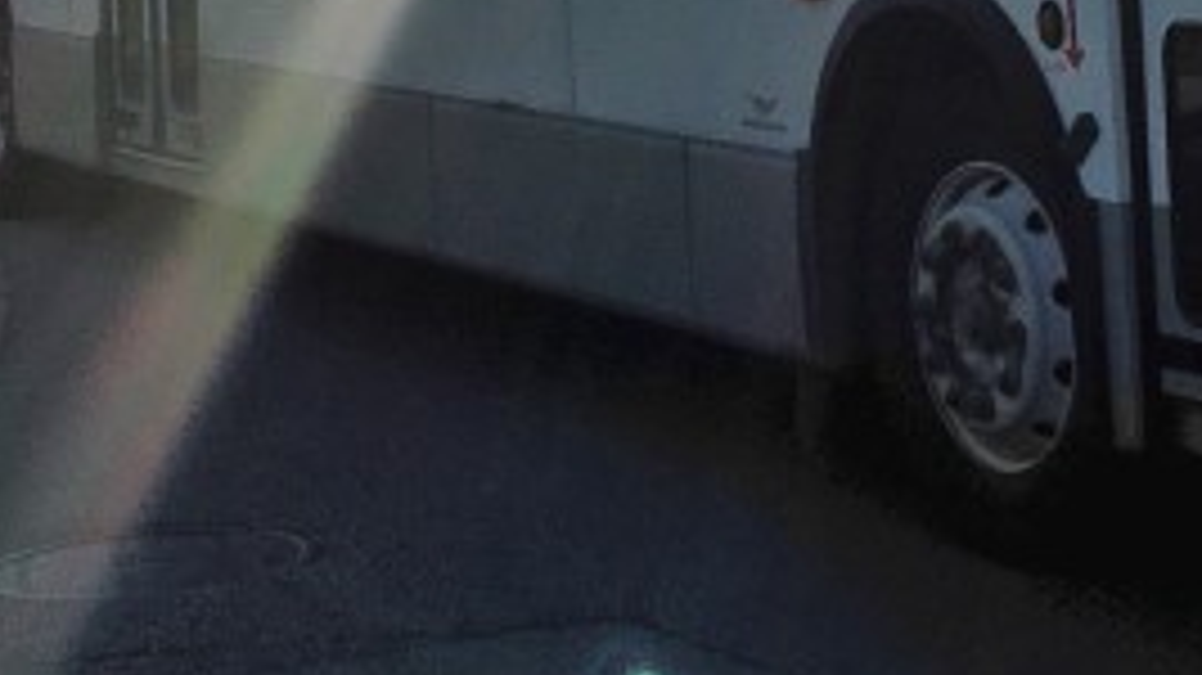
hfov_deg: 17.6
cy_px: -248
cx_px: 860
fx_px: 3855
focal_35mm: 121
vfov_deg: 9.8
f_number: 2.2
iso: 25
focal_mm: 4.15
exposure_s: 1/4049
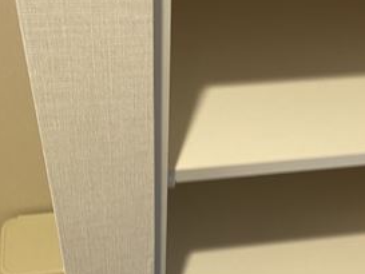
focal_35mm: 61
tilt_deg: -46.3
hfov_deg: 31.6
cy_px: 184
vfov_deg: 23.9
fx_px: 643
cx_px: 209
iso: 125
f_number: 1.8
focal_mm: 4.25
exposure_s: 1/50
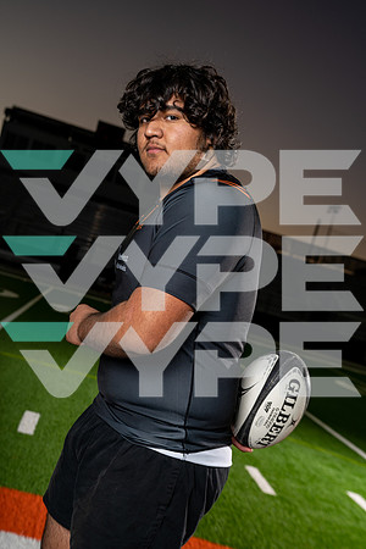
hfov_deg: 30.5
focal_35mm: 44
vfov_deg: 44.5
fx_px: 671
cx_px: 183
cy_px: 274
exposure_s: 1/250
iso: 160
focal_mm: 44
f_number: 4.5
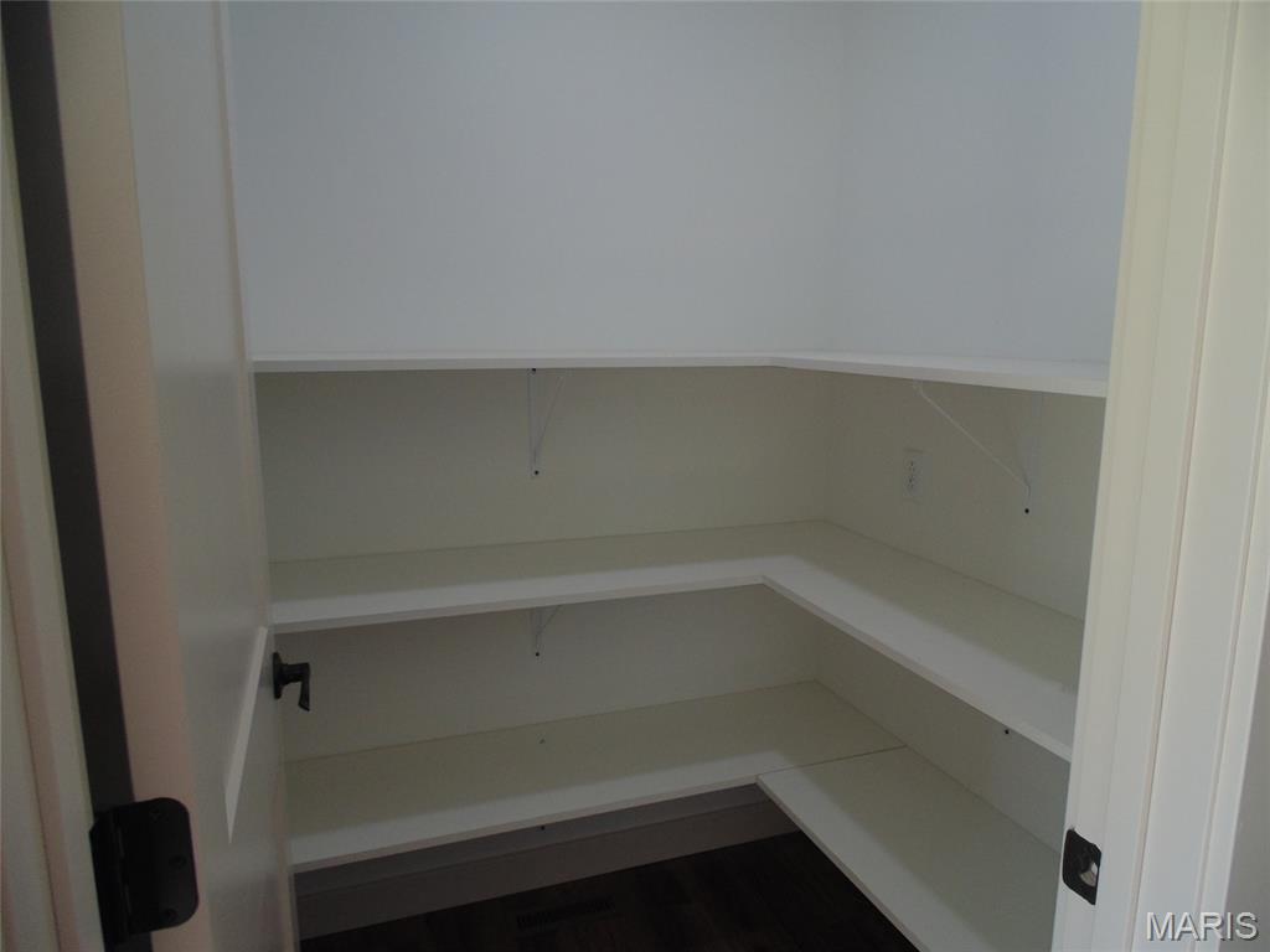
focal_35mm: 22
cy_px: 476
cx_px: 635
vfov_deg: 61.1
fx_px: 807
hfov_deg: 76.4
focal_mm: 4
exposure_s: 1/60
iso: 80
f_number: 3.1
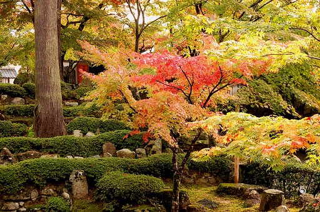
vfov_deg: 23.7
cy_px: 106
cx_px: 160
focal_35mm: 57
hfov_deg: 35.1
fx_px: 506
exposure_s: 1/60
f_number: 4.2
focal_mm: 38
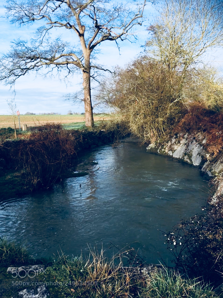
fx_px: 249
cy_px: 149
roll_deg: +1.8
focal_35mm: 29
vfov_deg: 61.7
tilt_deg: -7.5
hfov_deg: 48.2
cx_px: 112
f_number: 2.2
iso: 25
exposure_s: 1/630
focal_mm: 4.15
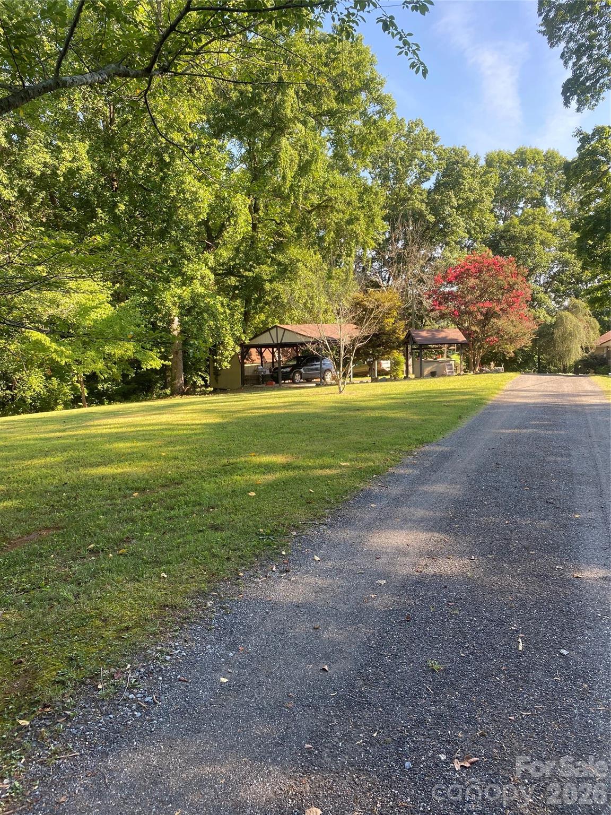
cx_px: 306
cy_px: 408
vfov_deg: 67.3
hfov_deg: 53.1
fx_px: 612
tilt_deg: -5.6
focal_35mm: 26
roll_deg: +1.8
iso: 32
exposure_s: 1/241
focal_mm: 4.25
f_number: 1.8
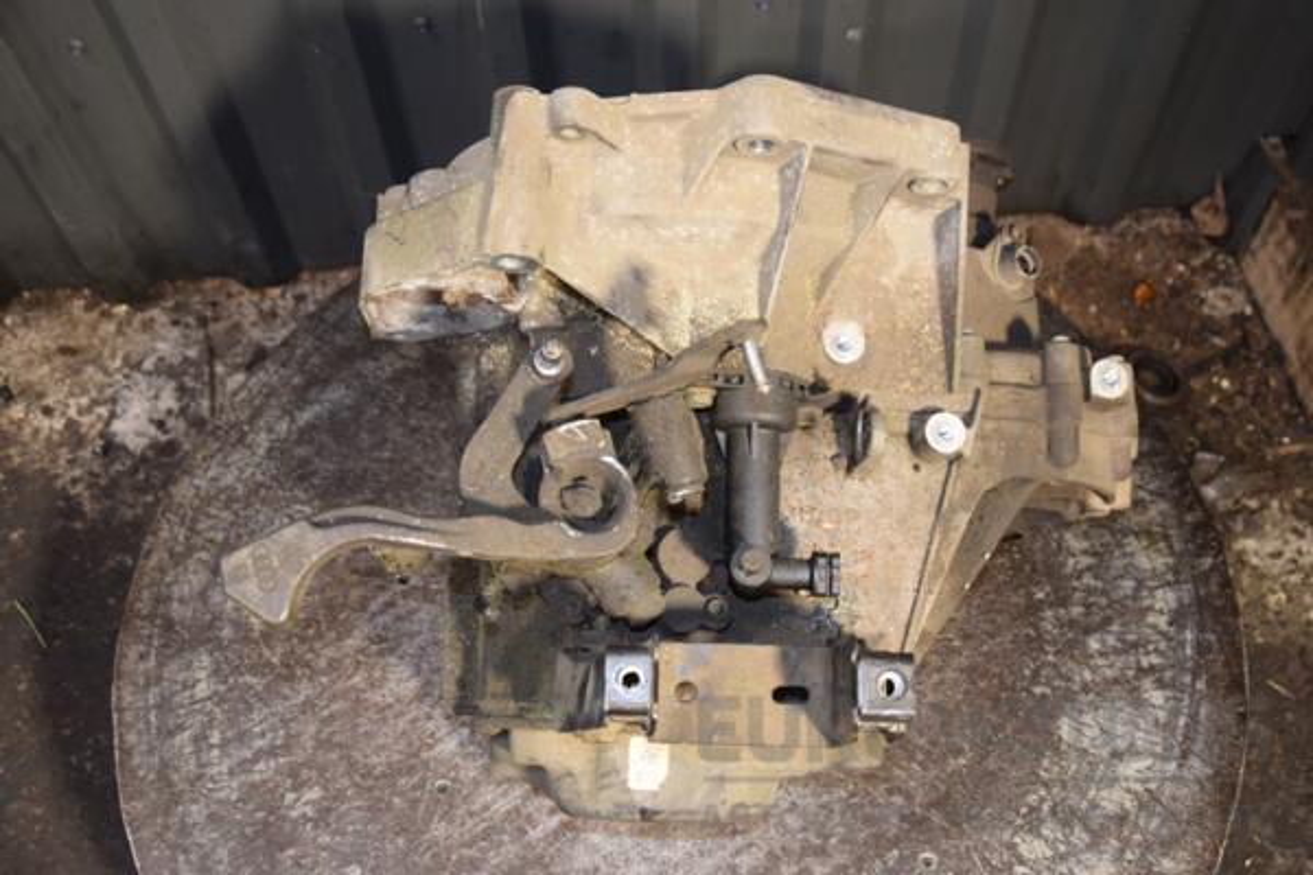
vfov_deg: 35.5
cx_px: 656
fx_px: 1368
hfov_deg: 51.3
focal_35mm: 38
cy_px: 438
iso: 800
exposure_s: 1/80
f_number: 5
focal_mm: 25
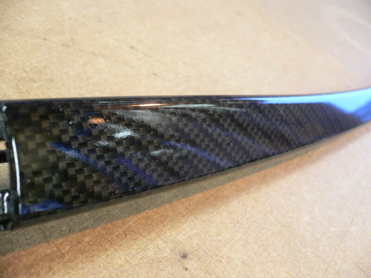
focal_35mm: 35
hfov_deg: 52.6
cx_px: 186
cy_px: 139
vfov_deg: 40.7
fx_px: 375
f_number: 2.8
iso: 200
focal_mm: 5.8
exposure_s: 1/15
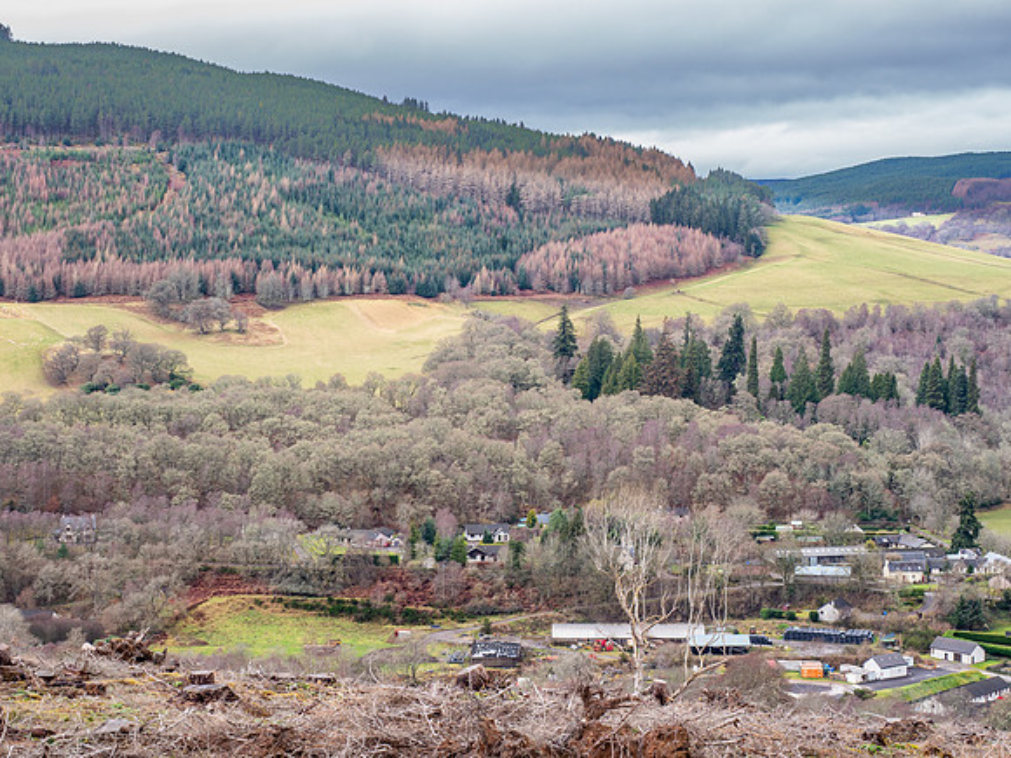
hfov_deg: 27.8
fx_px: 2044
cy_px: 379
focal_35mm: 70
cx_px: 506
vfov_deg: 21.0
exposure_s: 1/4
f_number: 7.1
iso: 100
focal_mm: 35
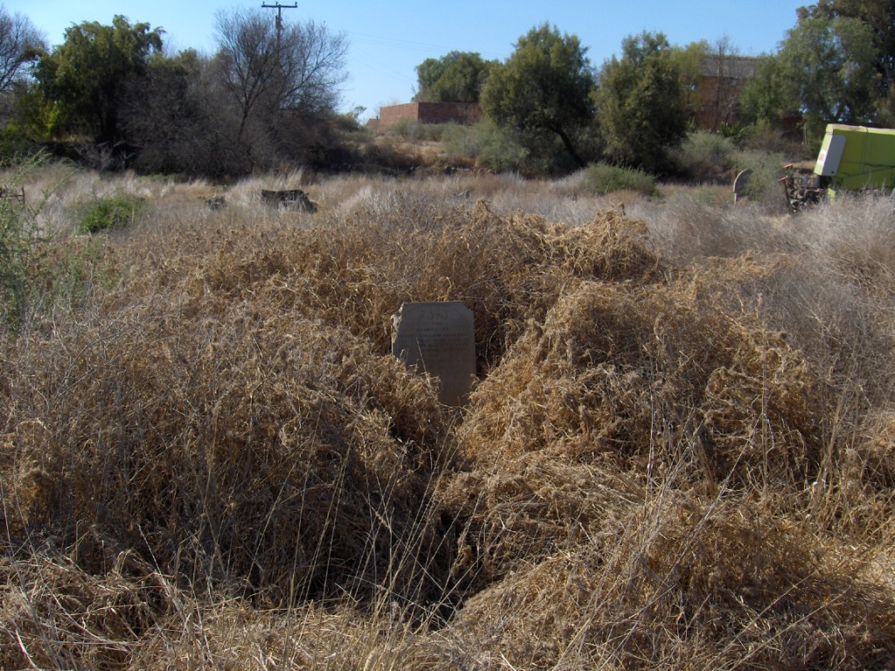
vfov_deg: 36.8
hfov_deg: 47.9
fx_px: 1008
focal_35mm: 39
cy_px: 336
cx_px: 448
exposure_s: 1/351
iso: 65
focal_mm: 8
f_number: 4.8
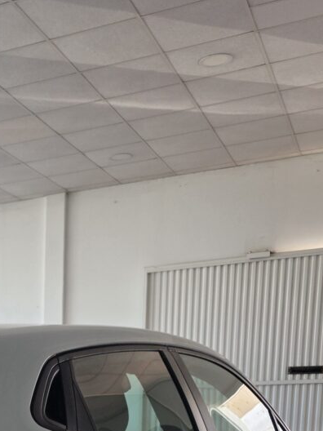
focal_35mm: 61
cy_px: 544
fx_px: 759
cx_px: -90
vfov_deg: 27.1
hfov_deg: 21.8
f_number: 1.7
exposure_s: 1/180
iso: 40
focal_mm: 6.3
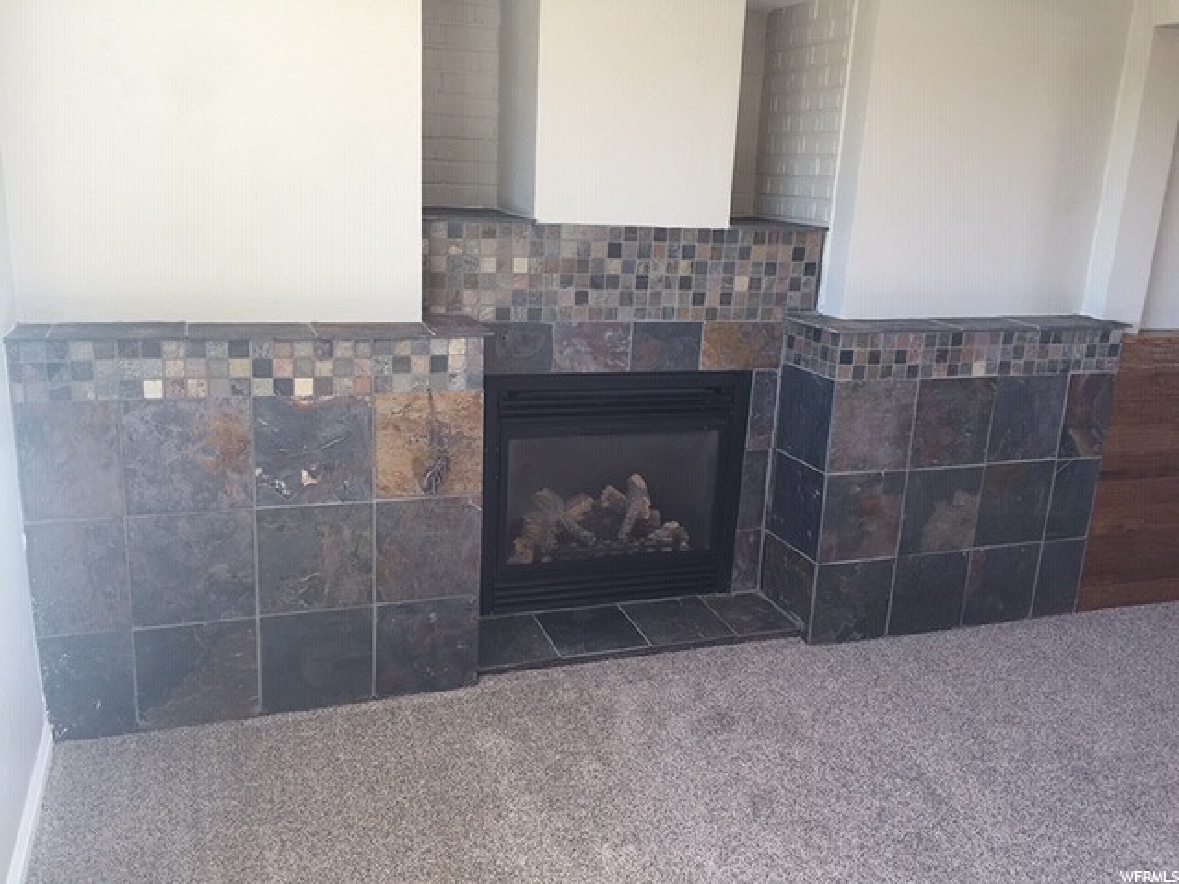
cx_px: 590
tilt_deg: -14.9
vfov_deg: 48.2
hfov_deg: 61.7
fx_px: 988
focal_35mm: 29
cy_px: 442
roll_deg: -2.0
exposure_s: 1/40
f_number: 2.2
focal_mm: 4.15
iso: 40
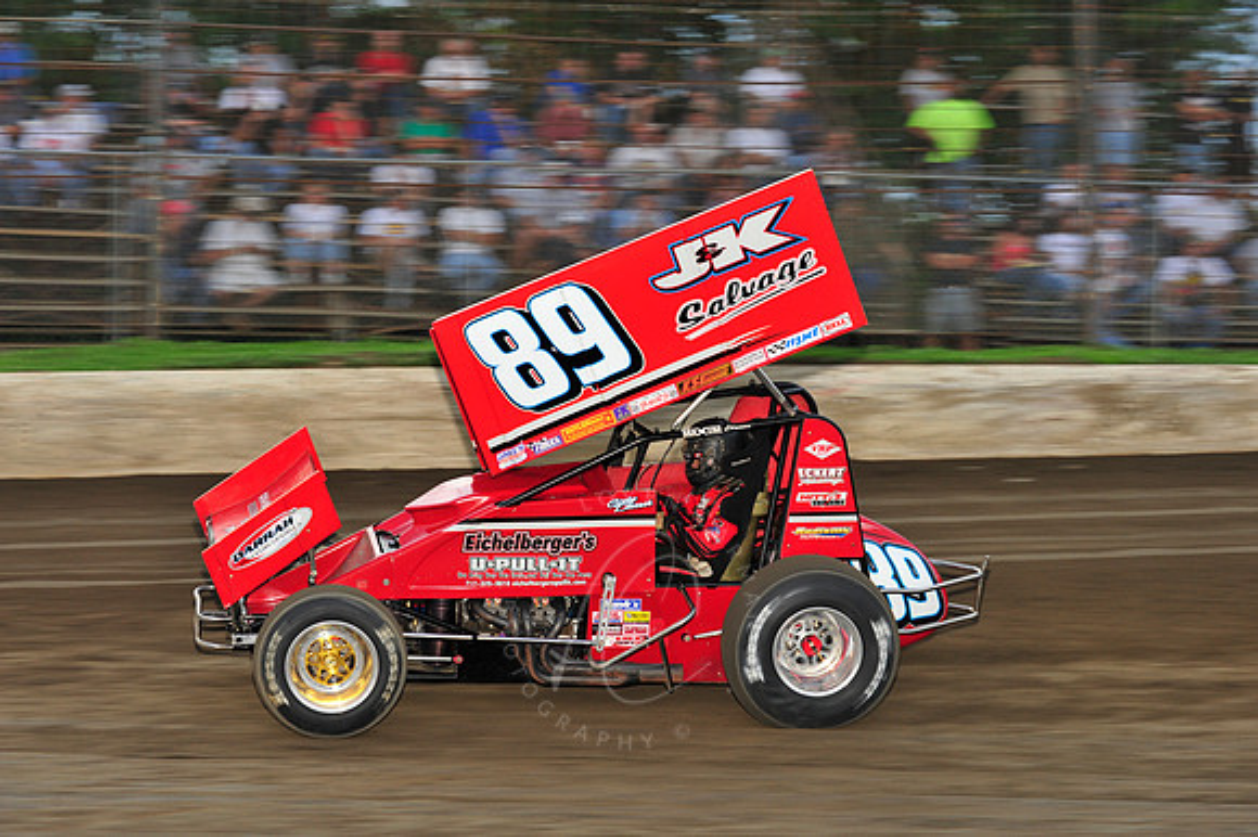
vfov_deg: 13.0
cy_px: 418
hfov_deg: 19.5
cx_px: 629
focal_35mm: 105
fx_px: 3667
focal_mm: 105
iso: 640
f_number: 7.1
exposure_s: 1/320
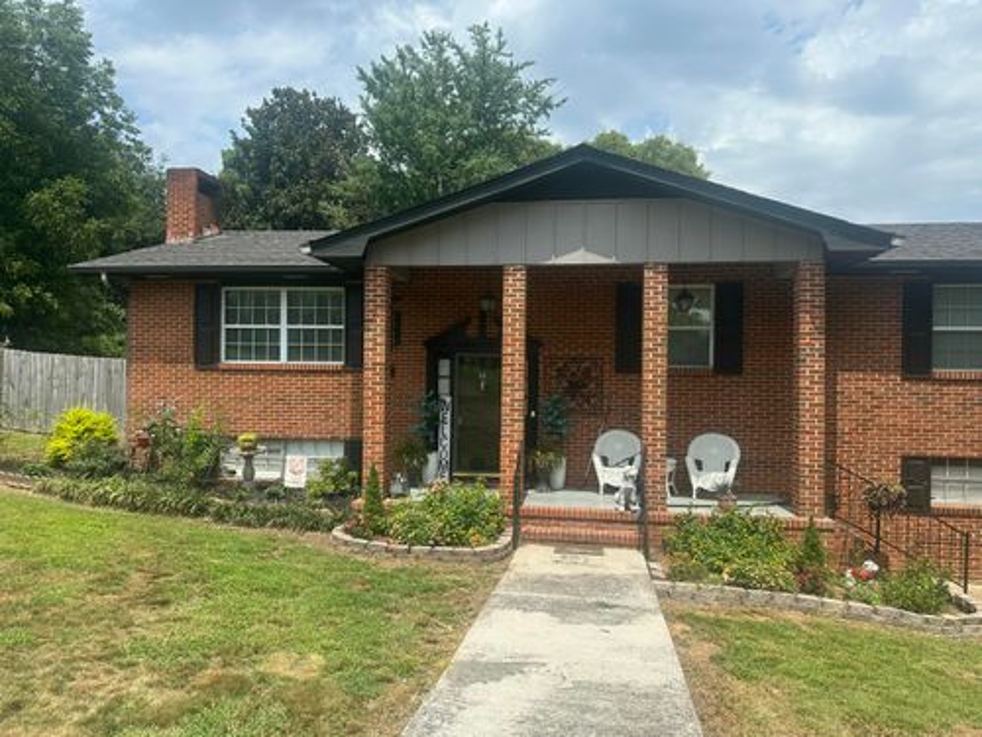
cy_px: 368
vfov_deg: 56.8
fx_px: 681
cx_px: 491
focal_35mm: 24
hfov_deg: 71.6
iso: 80
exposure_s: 1/3861
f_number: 1.78
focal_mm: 6.86
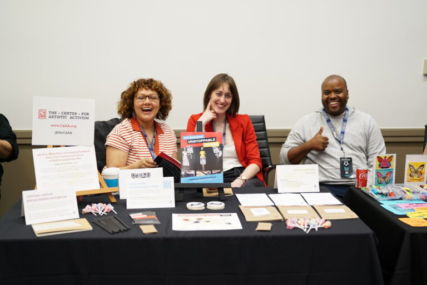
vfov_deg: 27.0
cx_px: 214
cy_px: 142
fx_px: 593
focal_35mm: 50
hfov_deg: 39.6
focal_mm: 50
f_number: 2
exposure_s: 1/160
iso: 800
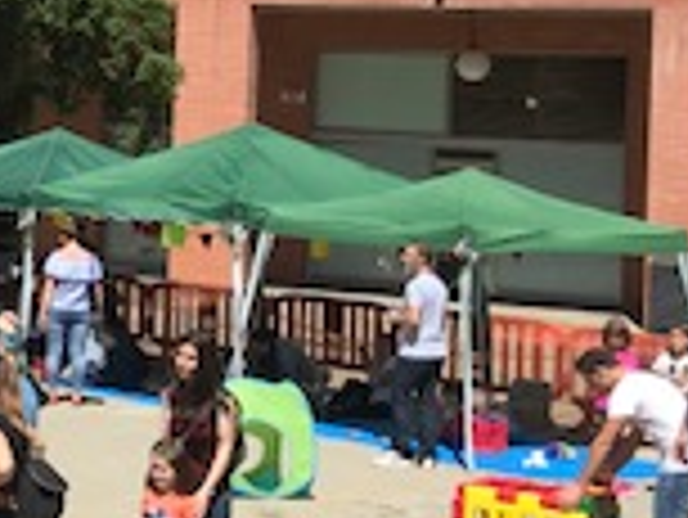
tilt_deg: +1.1
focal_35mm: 117
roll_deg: -1.6
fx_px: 2327
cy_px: 90
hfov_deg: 14.5
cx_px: -607
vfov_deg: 12.6
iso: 20
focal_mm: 3.99
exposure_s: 1/2227
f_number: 1.8
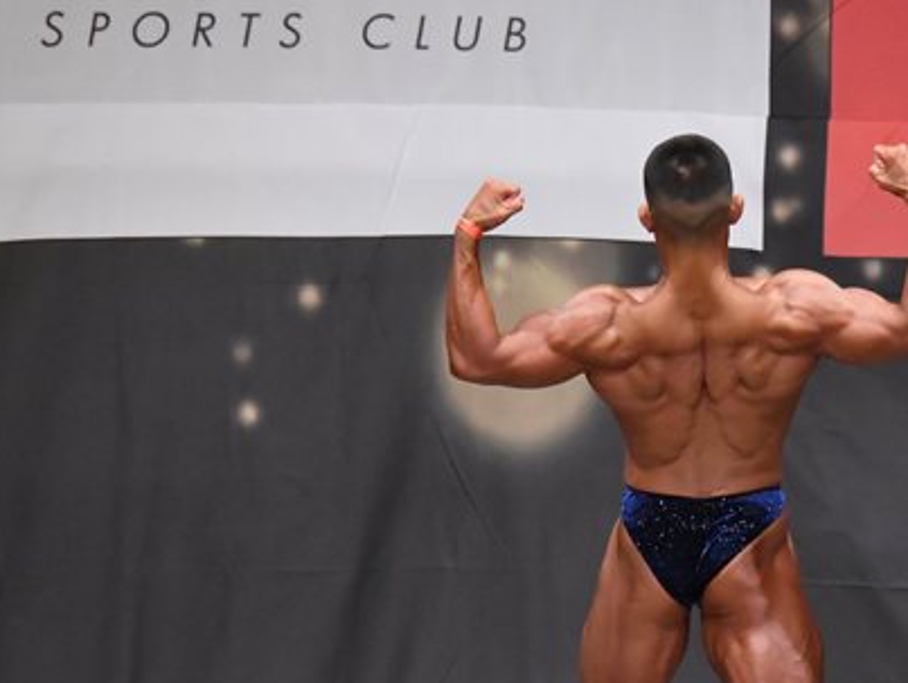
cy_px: 523
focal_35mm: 373
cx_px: 700
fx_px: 9793
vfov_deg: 4.0
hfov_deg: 5.3
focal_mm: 135
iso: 6400
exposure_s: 1/400
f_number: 5.6
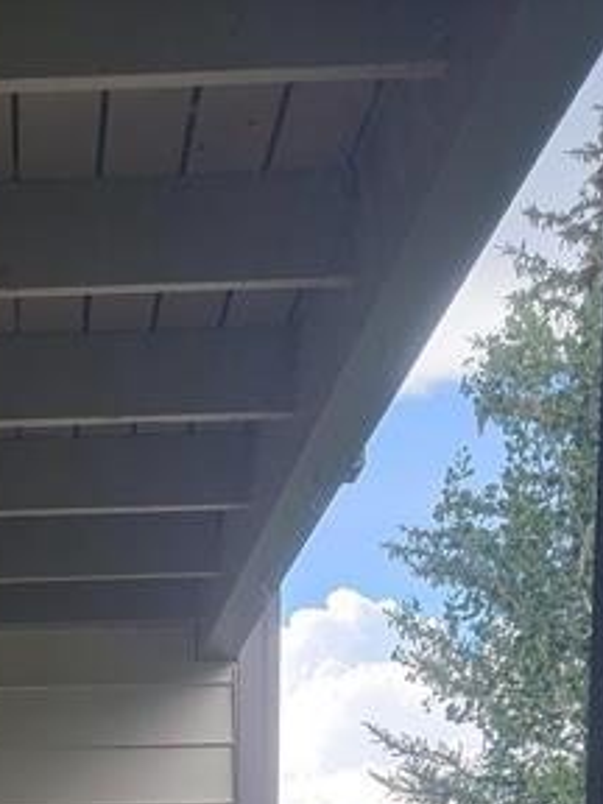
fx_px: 1486
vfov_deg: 25.7
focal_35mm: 64
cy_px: 1064
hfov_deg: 22.1
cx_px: 3
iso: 25
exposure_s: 1/120
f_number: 1.8
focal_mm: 6.7
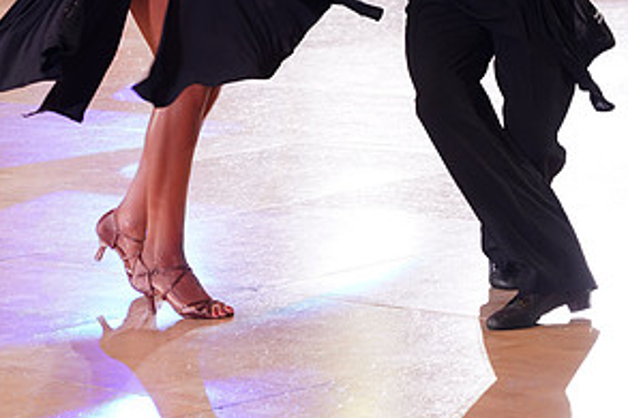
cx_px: 325
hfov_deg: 10.5
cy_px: -169
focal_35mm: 196
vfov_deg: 6.9
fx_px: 3417
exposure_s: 1/160
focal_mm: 99
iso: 1600
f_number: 5
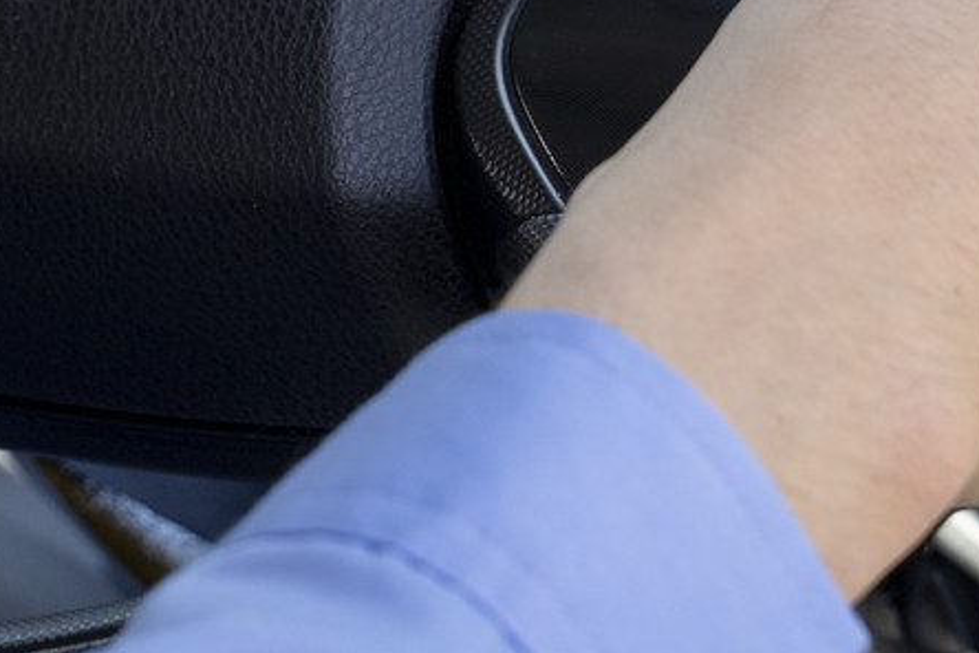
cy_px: -259
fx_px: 5874
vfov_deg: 6.3
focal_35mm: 216
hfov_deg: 9.5
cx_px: 110
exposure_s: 1/400
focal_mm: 48
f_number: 4.5
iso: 250
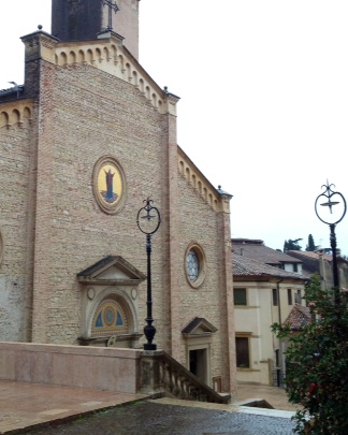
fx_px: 695
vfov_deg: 34.5
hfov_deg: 28.0
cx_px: 121
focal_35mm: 54
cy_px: 156
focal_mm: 4.28
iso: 64
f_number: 2.4
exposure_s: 1/120
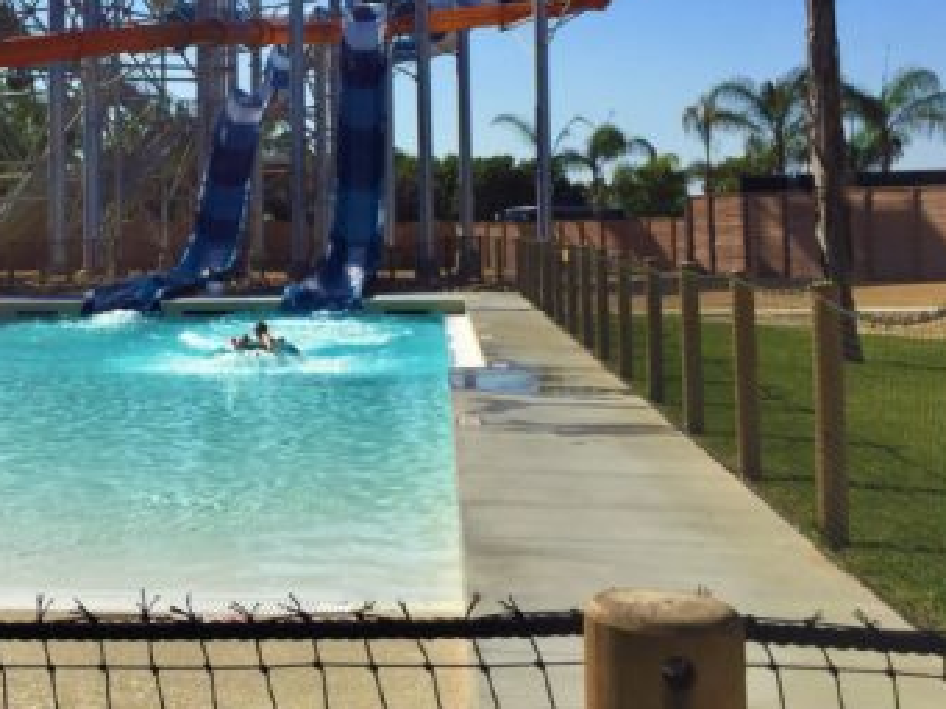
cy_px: 192
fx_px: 1421
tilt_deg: -0.2
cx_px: 217
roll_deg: -0.9
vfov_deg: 27.7
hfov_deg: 35.8
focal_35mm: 52
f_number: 2.2
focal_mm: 4.15
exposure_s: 1/3597
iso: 32
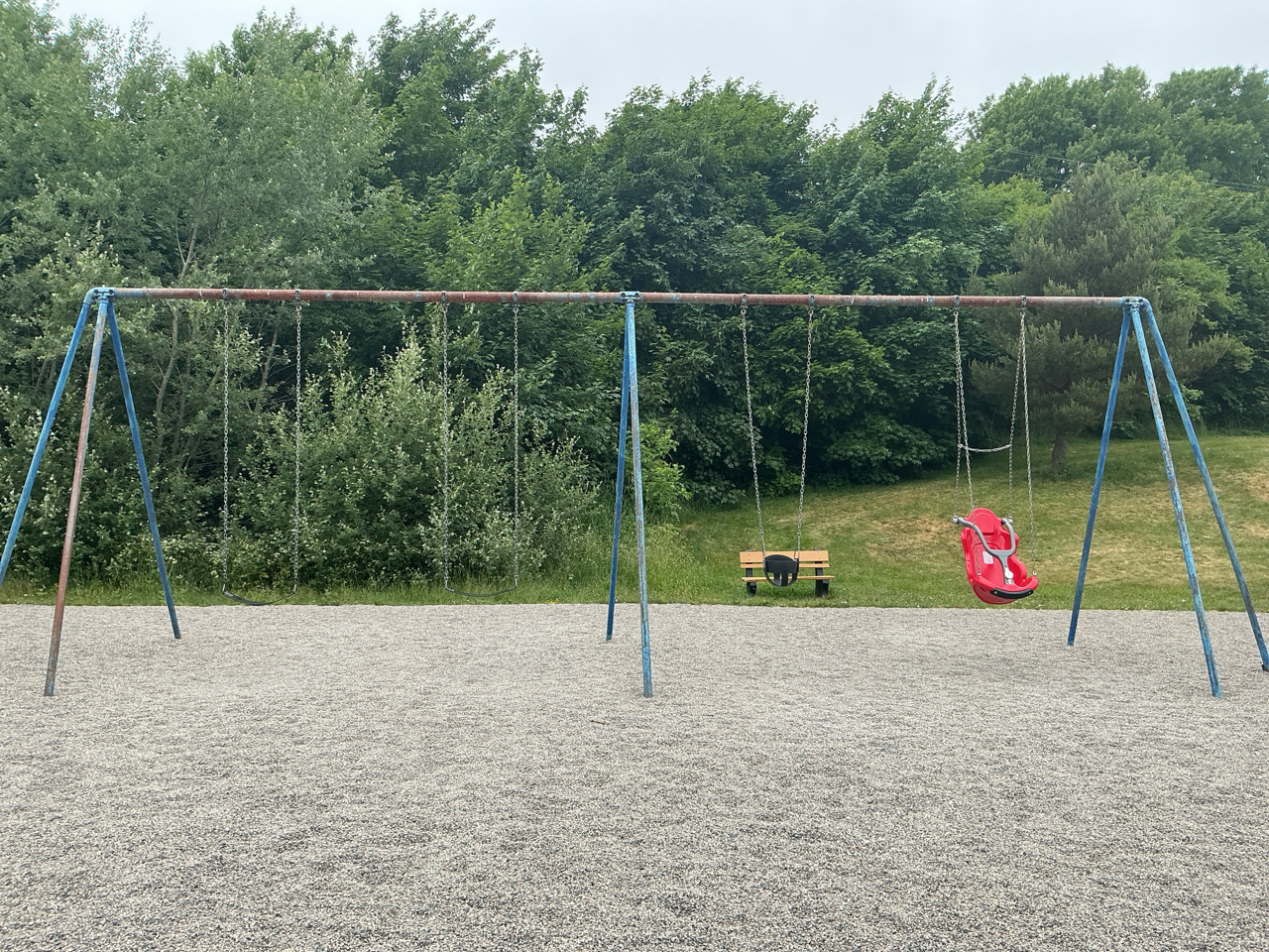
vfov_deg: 48.2
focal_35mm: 29
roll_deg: +1.0
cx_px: 634
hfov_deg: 61.7
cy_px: 476
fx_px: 1063
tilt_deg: +3.2
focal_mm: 3
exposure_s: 1/749
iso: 25
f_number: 1.8
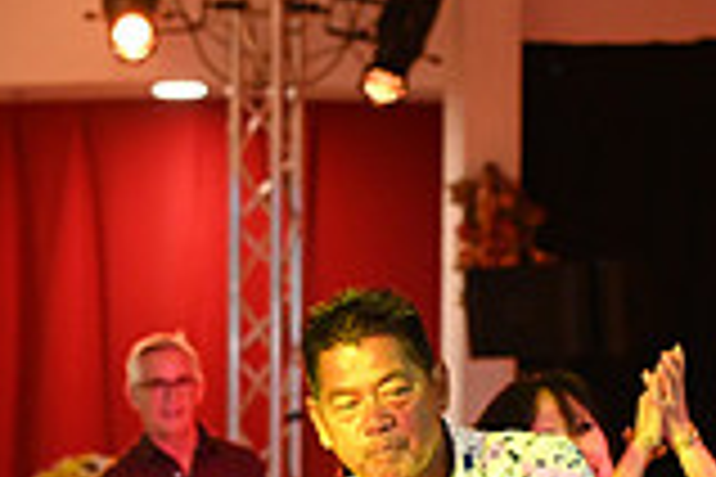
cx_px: -248
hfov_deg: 7.9
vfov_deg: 5.3
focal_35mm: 256
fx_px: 5091
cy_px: 700
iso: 3200
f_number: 3.5
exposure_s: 1/200
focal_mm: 70
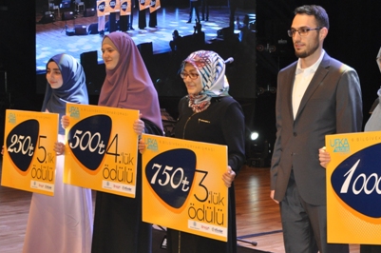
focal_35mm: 91
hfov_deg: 22.2
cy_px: 111
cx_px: 285
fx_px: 962
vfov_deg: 15.0
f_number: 4.2
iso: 800
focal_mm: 38
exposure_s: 1/60
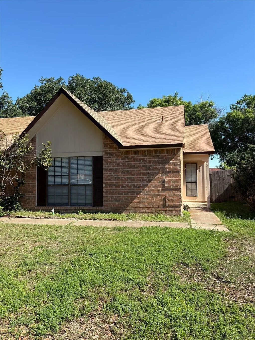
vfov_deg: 67.3
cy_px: 170
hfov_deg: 53.1
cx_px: 128
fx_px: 255
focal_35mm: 26
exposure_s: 1/1751
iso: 50
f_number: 1.6
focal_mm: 5.96
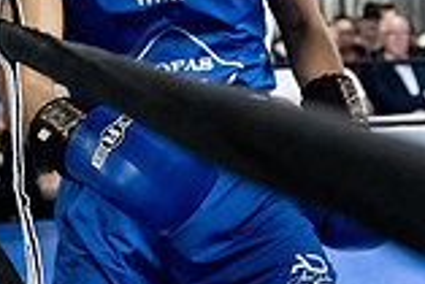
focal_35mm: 118
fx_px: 1394
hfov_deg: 16.3
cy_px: -37
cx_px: 563
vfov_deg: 11.5
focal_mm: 32
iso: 8000
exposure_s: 1/1000
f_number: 2.8
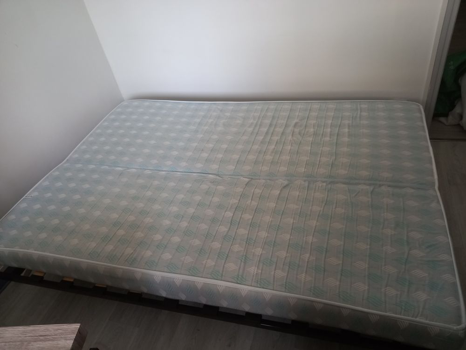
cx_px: 233
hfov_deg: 69.4
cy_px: 175
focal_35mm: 25
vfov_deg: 54.9
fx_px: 337
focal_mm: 4.6
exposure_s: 1/24
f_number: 2
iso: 250
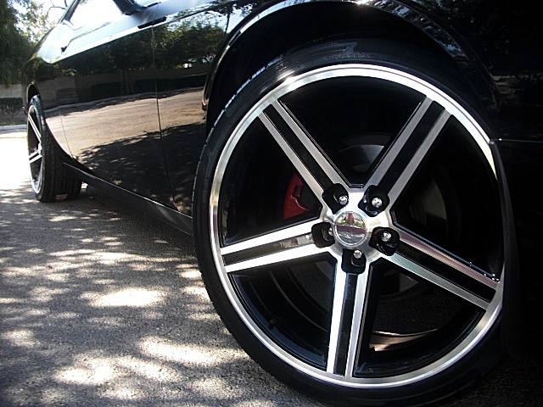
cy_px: 204
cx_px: 272
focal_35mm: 36
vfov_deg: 39.7
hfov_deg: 51.4
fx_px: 565
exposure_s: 1/80
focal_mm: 6.3
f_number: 2.8
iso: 50
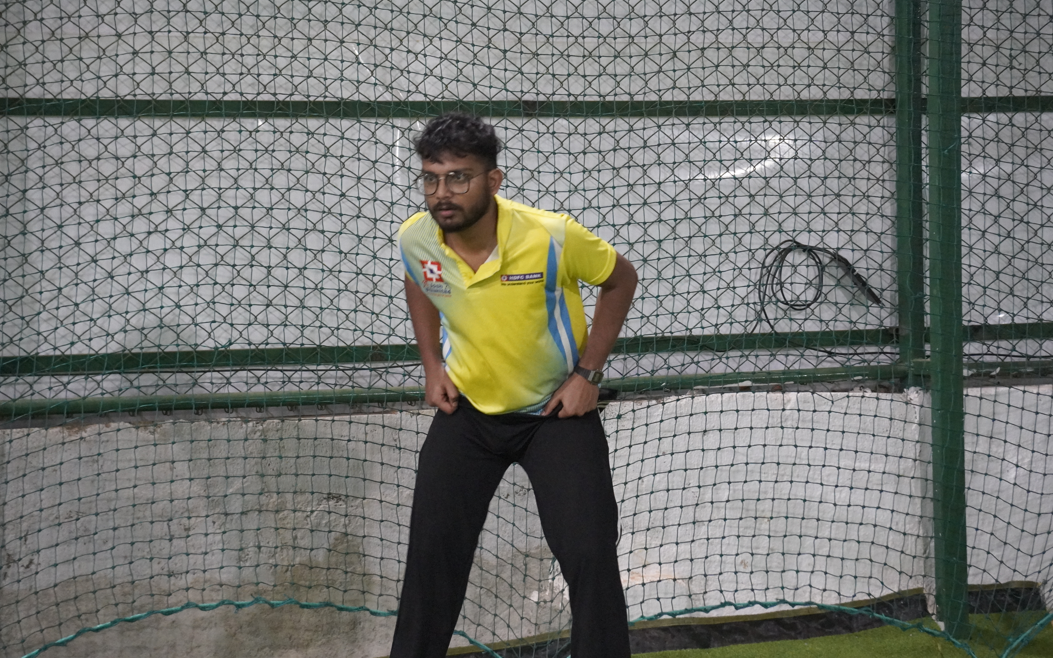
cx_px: 527
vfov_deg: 7.1
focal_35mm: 184
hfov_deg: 11.4
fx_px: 5281
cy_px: 336
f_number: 5.6
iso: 6400
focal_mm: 120
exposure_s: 1/125
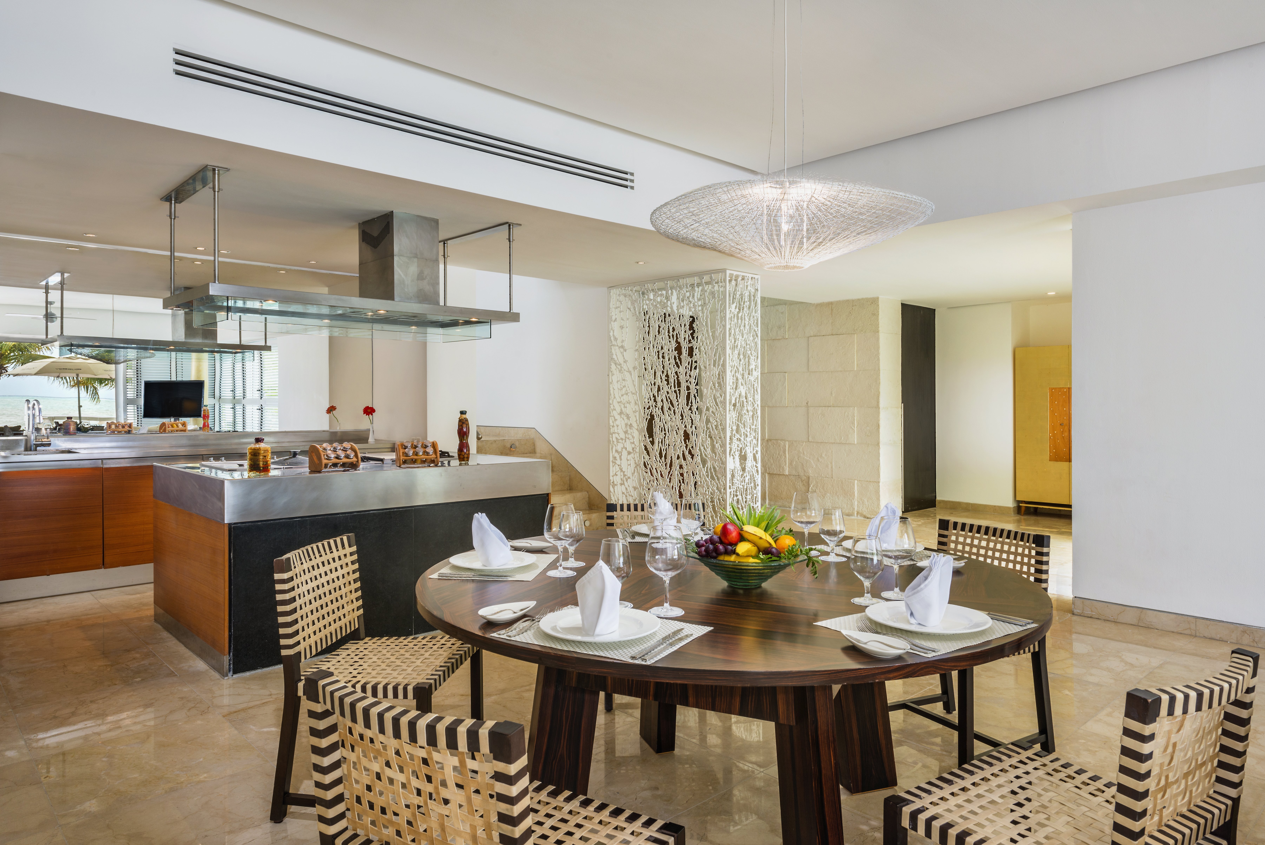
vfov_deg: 57.3
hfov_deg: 78.6
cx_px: 632
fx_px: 773
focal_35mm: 22
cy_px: 422
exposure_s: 1/2.5
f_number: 14
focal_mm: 22
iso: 200
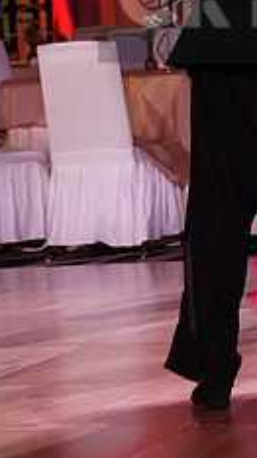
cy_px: -2
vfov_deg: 7.8
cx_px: 370
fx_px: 3321
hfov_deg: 4.4
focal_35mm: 274
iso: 3200
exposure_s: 1/500
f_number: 4
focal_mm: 105
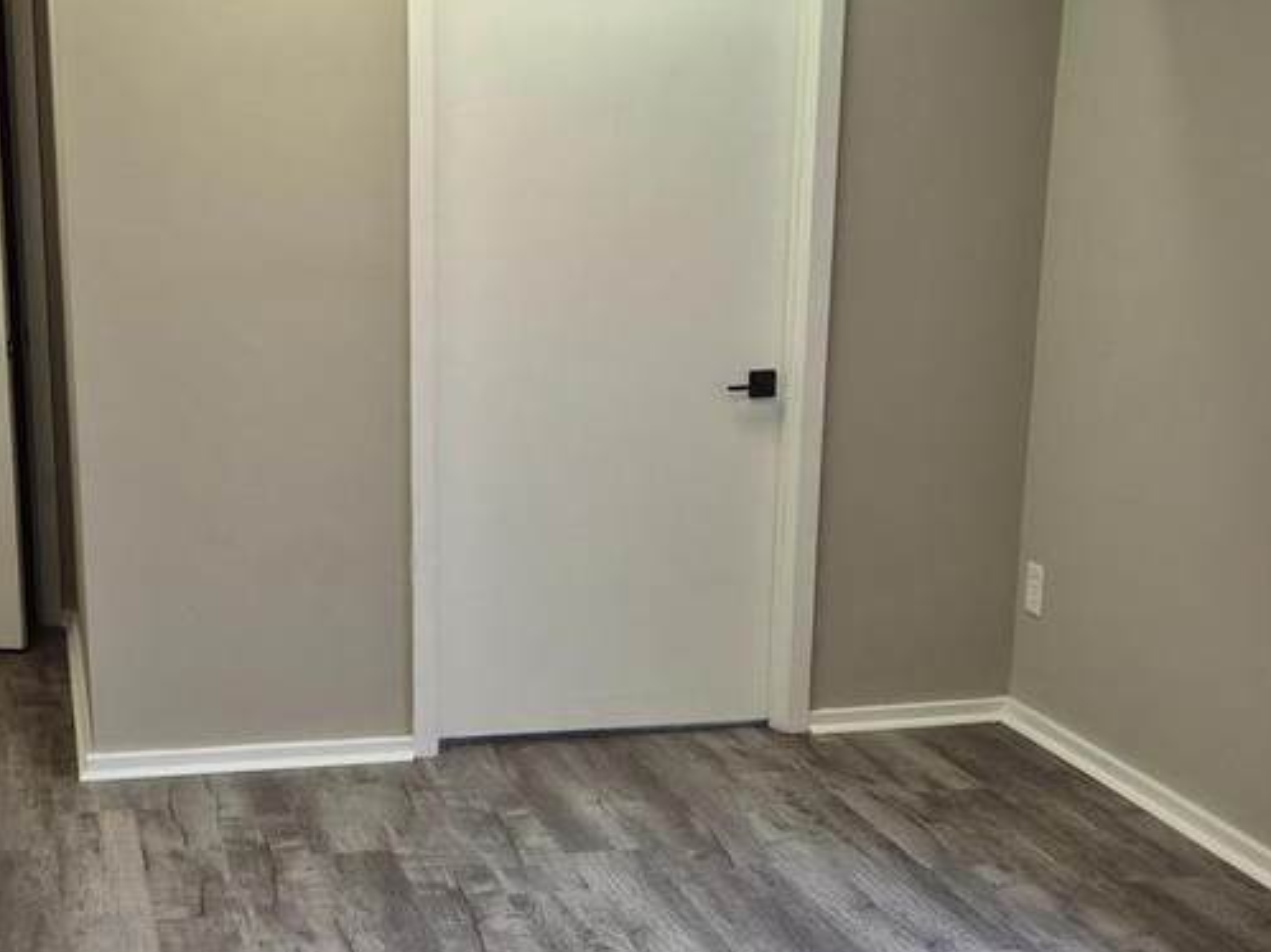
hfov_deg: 32.4
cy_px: 667
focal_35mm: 59
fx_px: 2166
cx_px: 425
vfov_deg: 24.6
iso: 40
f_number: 1.8
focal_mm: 5.4
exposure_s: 1/120
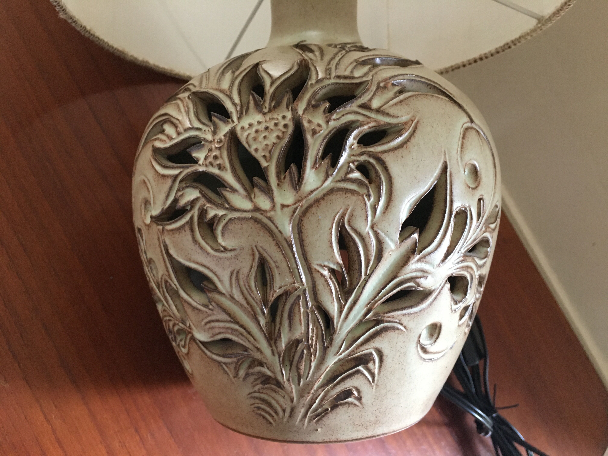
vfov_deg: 48.2
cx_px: 304
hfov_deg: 61.7
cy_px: 228
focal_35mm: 29
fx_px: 509
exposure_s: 1/33
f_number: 2.2
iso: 200
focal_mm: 4.15
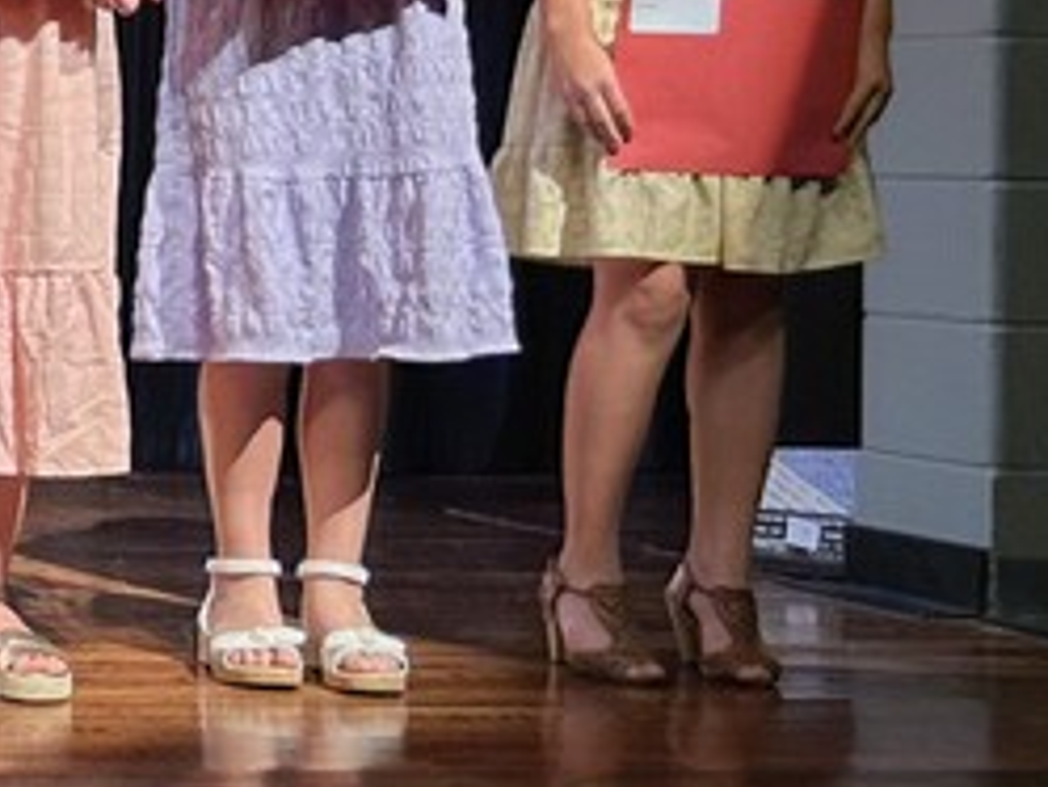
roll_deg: -0.5
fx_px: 3241
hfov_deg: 15.2
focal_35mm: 107
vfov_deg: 13.8
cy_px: 160
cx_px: -985
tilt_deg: +0.0
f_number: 1.5
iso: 80
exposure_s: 1/60
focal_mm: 5.7
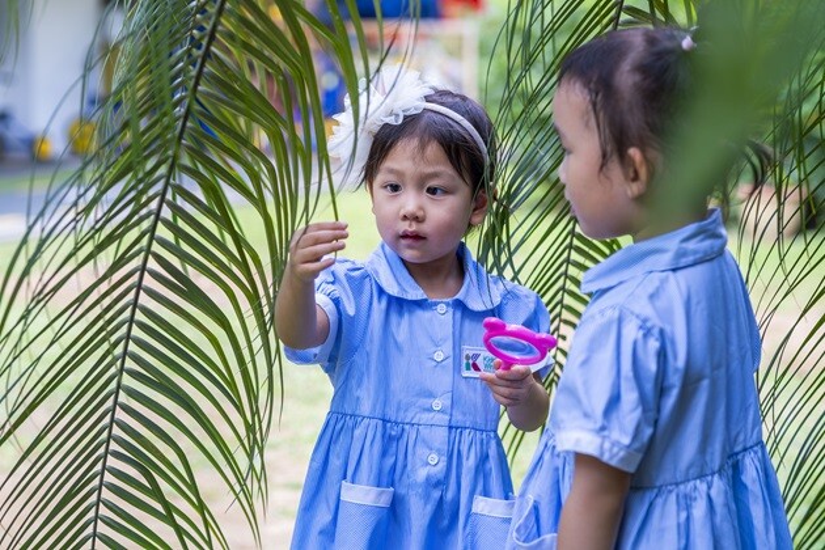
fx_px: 1925
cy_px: 275
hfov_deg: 24.2
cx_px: 412
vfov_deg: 16.3
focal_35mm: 84
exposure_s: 1/125
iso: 160
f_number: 2.5
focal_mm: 56
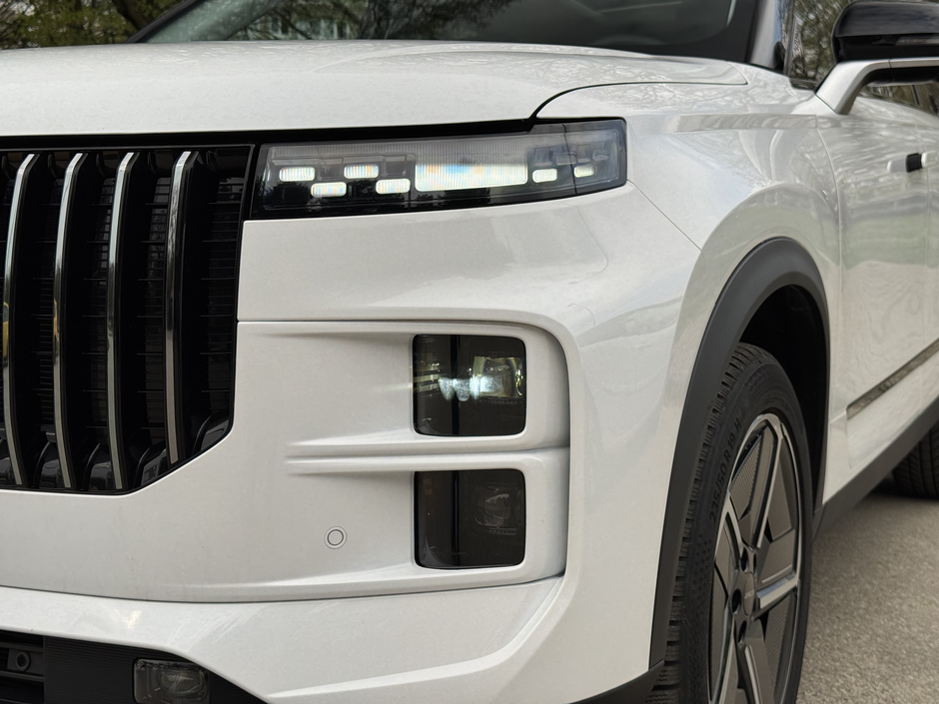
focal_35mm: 48
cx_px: 470
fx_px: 1302
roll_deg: -1.0
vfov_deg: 30.3
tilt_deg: -6.6
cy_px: 352
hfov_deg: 39.7
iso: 64
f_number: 1.78
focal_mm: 6.76
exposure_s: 1/1724
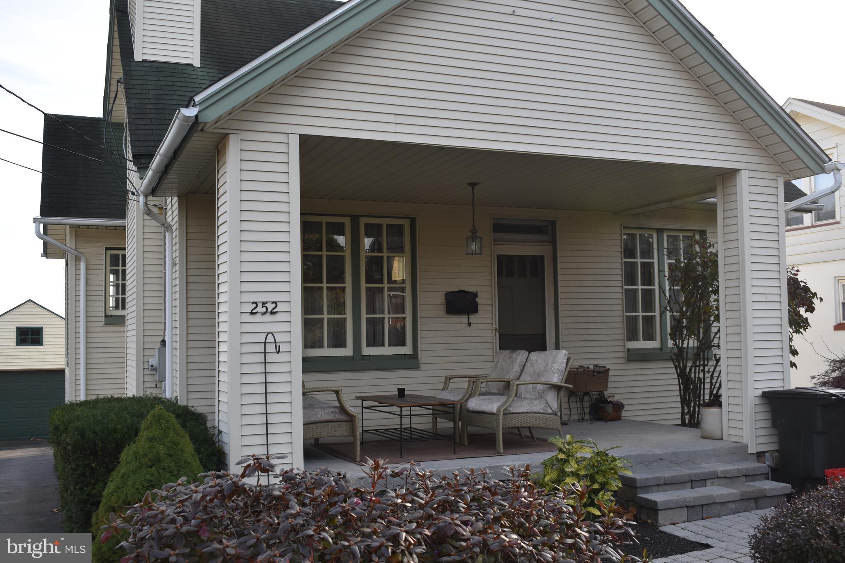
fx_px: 845
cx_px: 422
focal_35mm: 36
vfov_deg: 36.9
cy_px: 282
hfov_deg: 53.1
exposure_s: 1/250
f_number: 5.6
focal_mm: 24
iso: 220
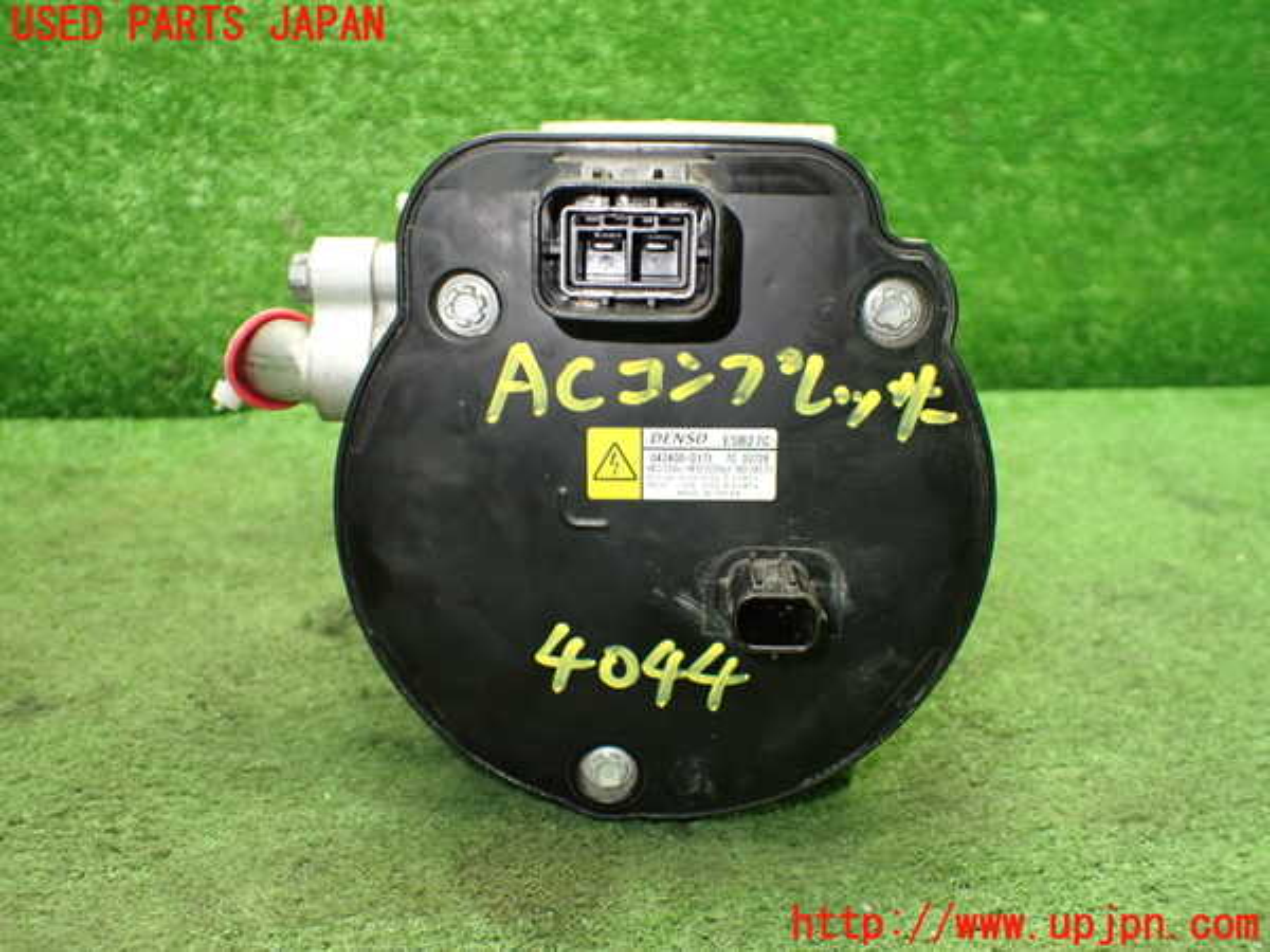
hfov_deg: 60.0
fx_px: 1101
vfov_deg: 46.8
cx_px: 635
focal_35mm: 30
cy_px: 476
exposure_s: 1/80
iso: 800
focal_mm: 5.4
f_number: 2.3
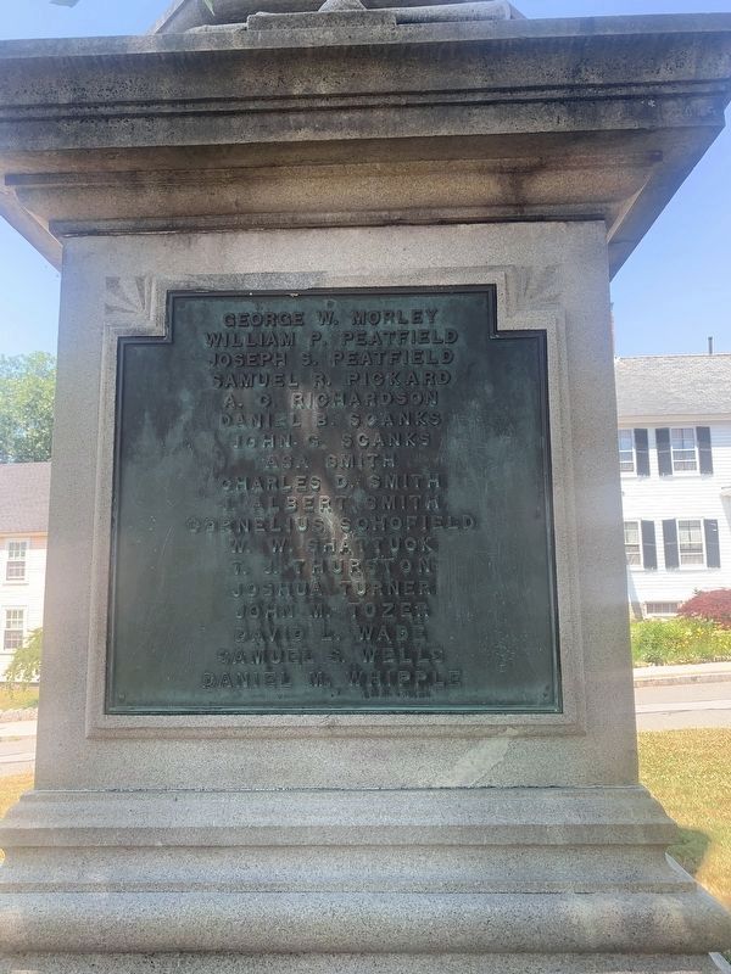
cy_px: 487
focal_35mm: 26
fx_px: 732
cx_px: 366
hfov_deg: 53.1
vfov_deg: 67.3
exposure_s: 1/237
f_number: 1.8
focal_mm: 4.25
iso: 25
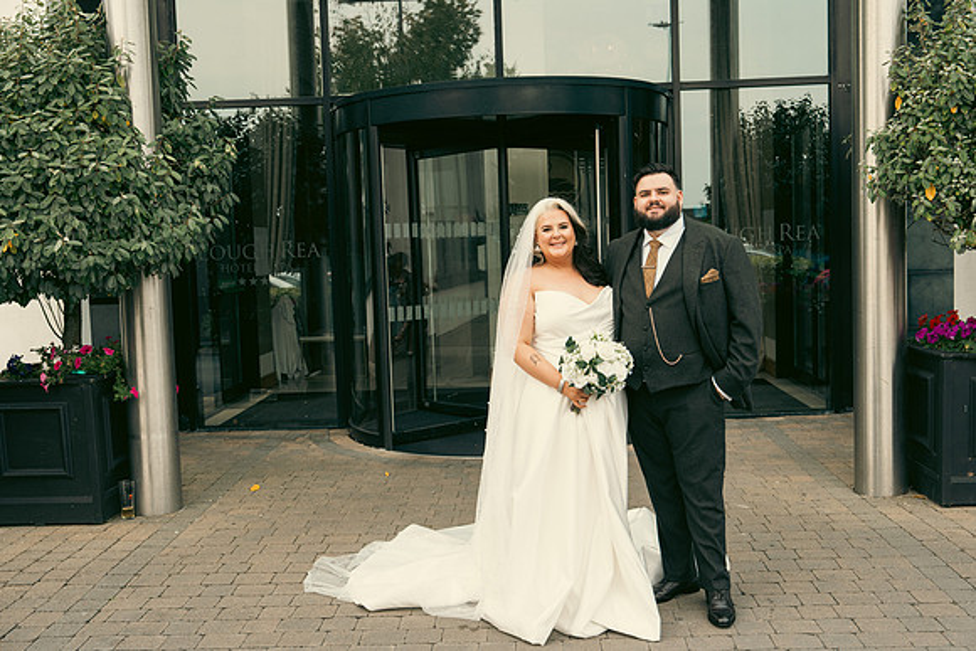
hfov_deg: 49.5
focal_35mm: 39
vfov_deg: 34.2
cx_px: 488
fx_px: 1058
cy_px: 326
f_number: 5
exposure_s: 1/250
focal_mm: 39
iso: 200
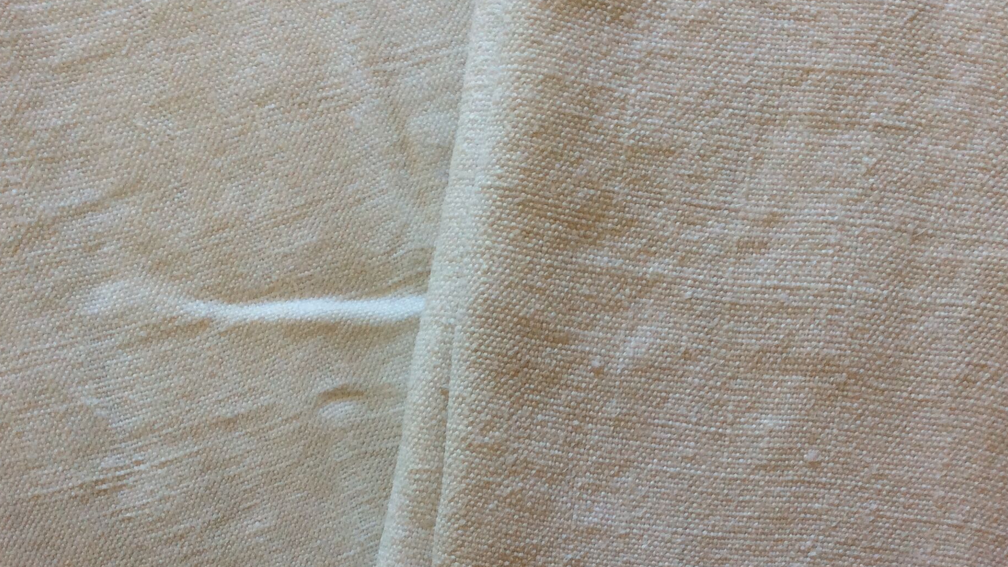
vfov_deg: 24.1
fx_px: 1310
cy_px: 445
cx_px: 519
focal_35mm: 49
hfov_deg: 42.1
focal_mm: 3.3
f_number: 2.4
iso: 40
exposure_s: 1/50
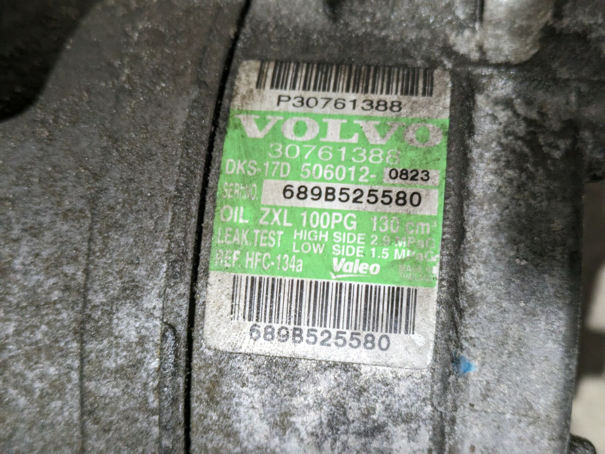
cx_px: 302
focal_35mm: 51
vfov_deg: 28.6
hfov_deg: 37.5
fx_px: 891
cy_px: 227
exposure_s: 1/100
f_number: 1.89
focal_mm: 5.43
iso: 240
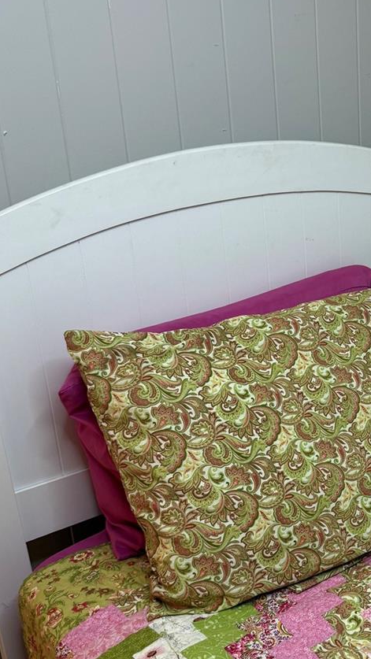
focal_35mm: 48
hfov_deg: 23.2
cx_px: 427
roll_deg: -0.3
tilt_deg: -20.9
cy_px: 357
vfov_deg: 42.9
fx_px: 839
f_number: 1.78
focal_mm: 6.76
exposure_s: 1/60
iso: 125
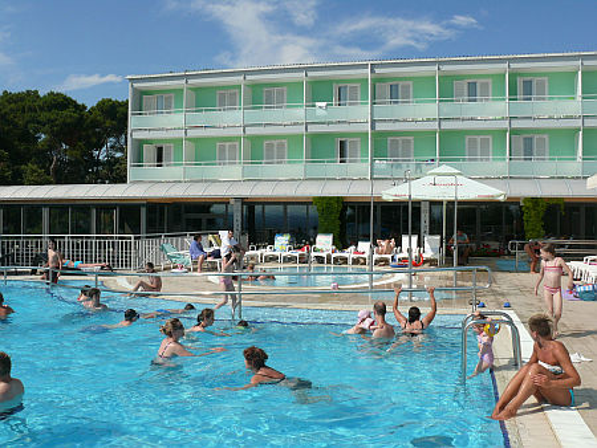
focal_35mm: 35
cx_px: 298
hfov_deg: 52.6
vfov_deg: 40.7
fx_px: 604
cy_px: 224
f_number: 8
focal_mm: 7.4
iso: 100
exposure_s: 1/500
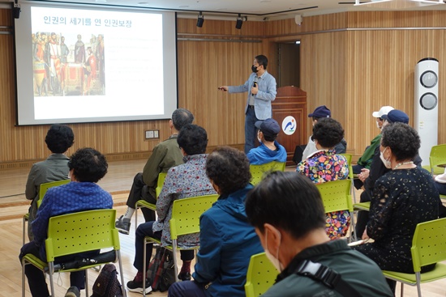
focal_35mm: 57
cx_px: 223
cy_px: 148
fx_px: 706
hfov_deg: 35.0
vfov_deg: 23.8
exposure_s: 1/25
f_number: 2.8
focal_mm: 21.27
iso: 250
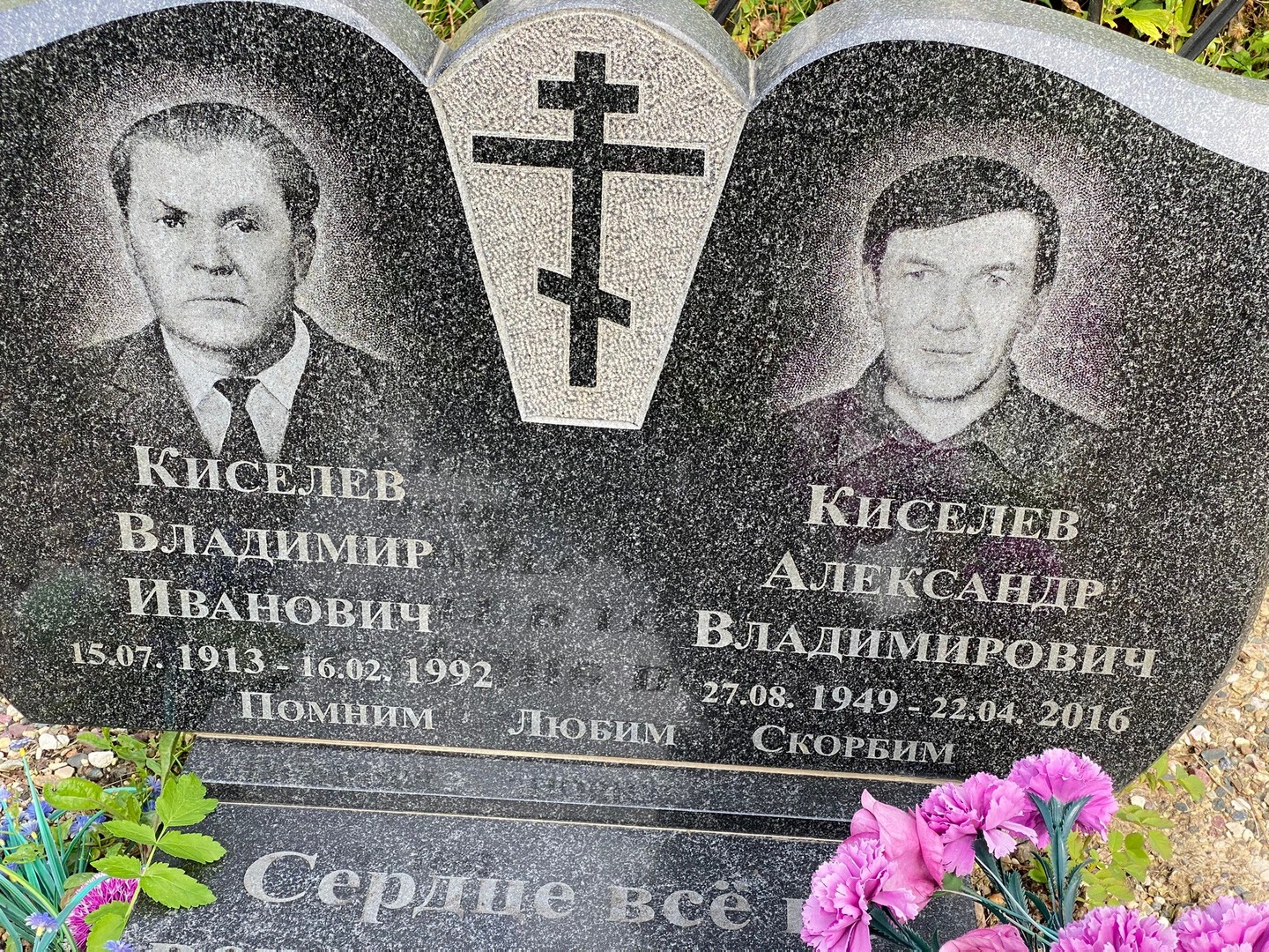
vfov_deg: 28.0
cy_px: 476
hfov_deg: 36.8
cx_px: 634
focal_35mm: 52
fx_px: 1906
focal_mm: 6
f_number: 2
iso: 20
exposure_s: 1/335
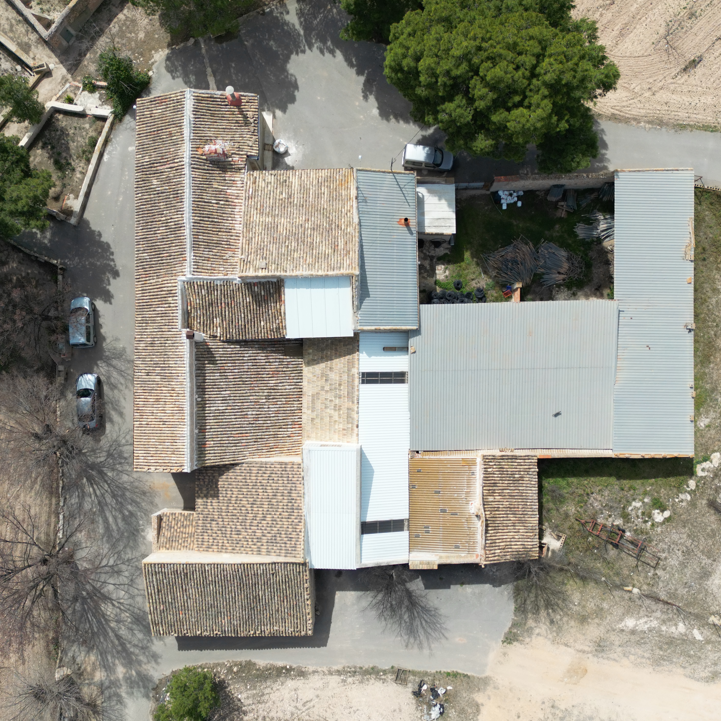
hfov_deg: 55.6
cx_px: 372
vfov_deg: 55.6
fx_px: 683
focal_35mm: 29
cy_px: 367
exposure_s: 1/2500
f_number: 1.7
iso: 130
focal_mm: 6.72
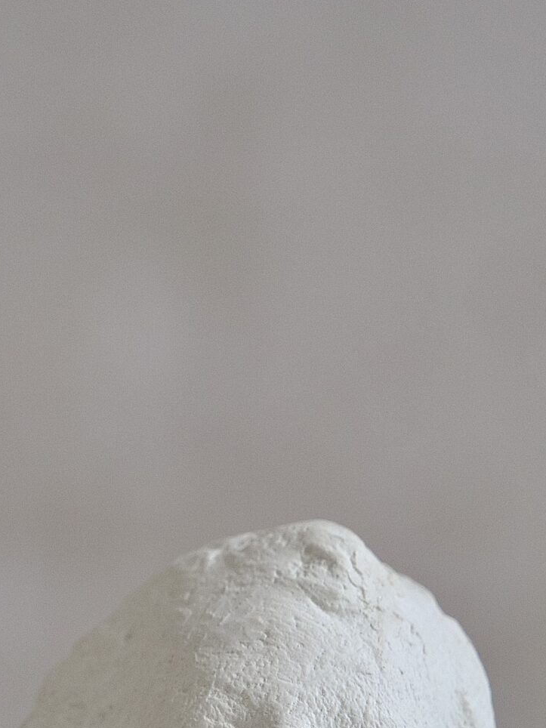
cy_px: 622
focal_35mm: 255
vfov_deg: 7.7
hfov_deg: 5.8
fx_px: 5363
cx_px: 201
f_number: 4
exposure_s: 1/125
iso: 250
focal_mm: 60
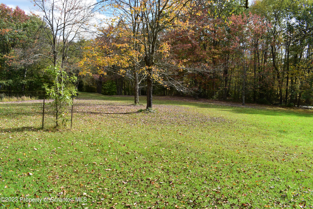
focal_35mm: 27
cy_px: 104
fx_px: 235
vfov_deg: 47.9
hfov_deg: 67.4
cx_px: 156
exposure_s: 1/320
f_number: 10
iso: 400
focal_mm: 18
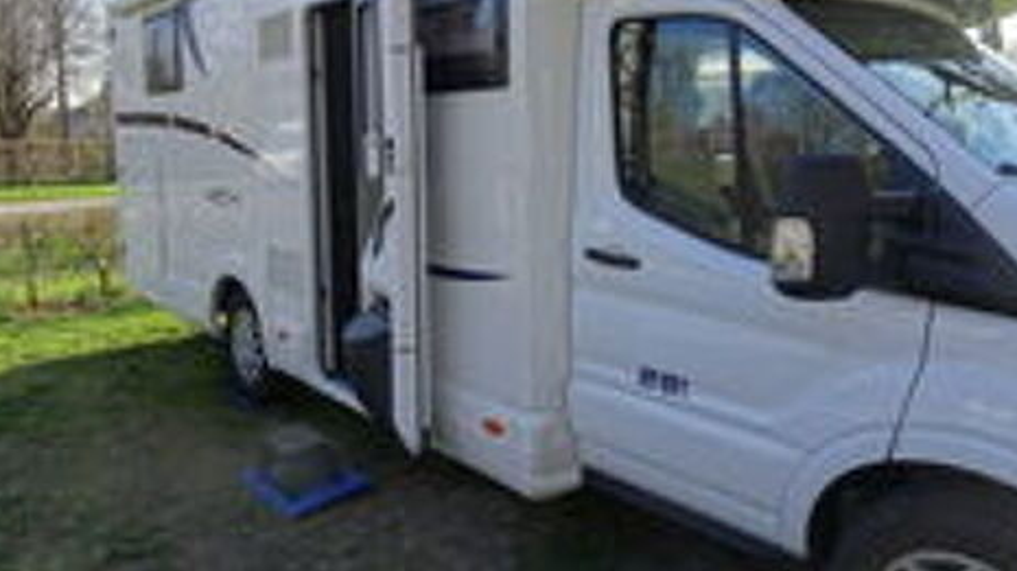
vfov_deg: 42.5
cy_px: 212
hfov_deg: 69.9
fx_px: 728
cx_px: 510
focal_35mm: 27
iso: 80
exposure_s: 1/250
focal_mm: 4.1
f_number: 3.5
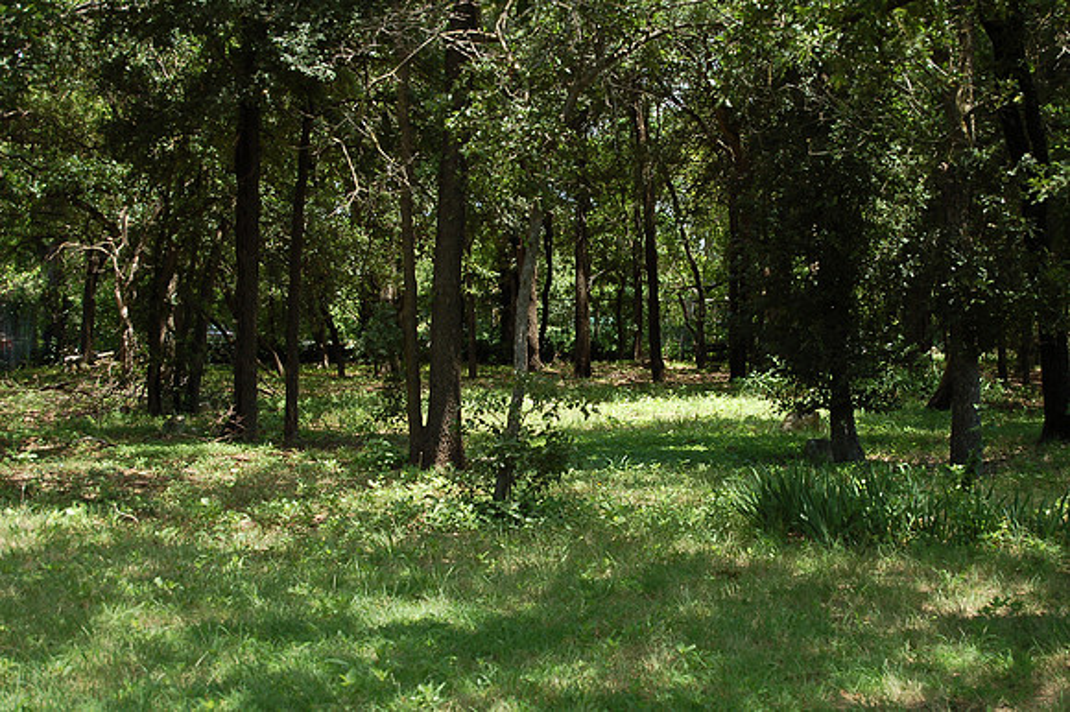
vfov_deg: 16.5
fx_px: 2451
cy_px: 356
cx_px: 535
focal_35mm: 82
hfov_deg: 24.6
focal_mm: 55
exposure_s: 1/200
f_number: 5.6
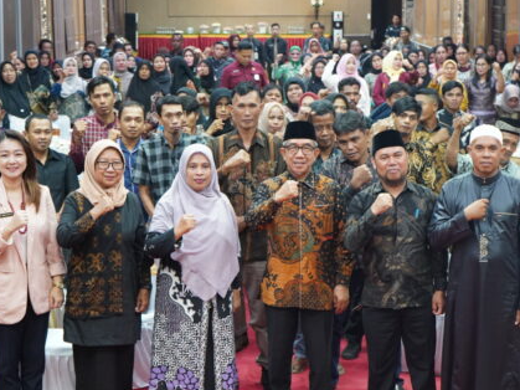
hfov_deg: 26.0
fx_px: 1126
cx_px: 283
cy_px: 190
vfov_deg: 19.6
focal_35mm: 75
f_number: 4.5
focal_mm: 51
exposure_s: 1/50
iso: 4000
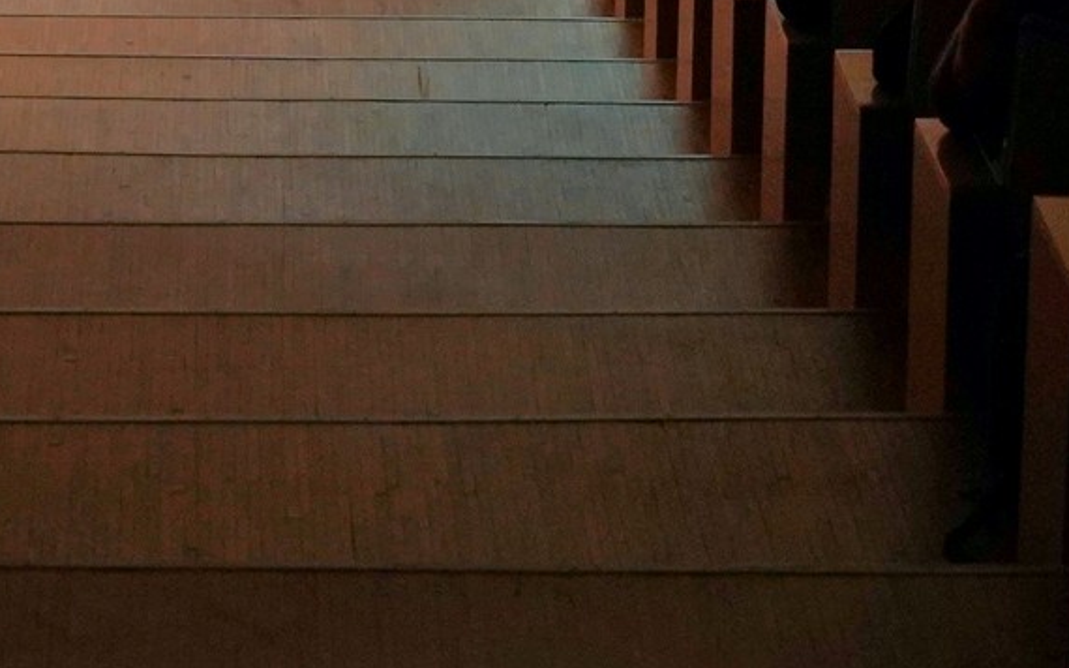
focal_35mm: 163
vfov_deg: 7.8
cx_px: 193
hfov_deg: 12.8
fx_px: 4748
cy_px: -456
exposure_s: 1/160
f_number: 4
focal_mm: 38
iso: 1600
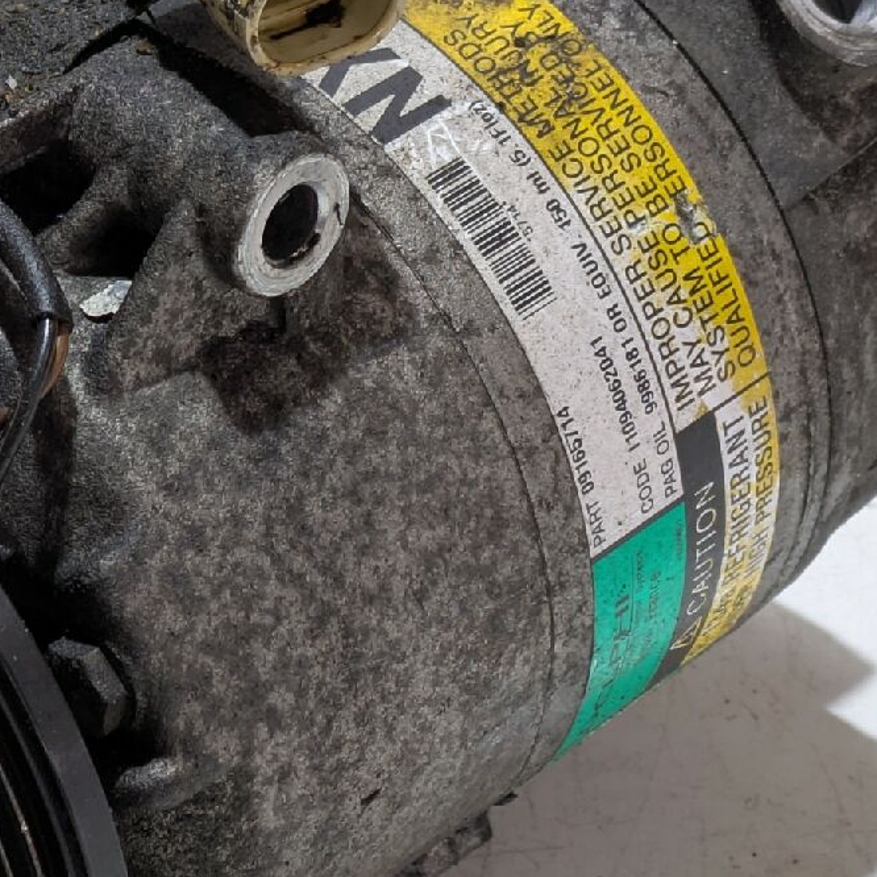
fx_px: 3726
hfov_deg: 13.3
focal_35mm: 130
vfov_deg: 13.4
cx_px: 130
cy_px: 500
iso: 53
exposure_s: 1/33.3
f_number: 1.89
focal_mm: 5.43
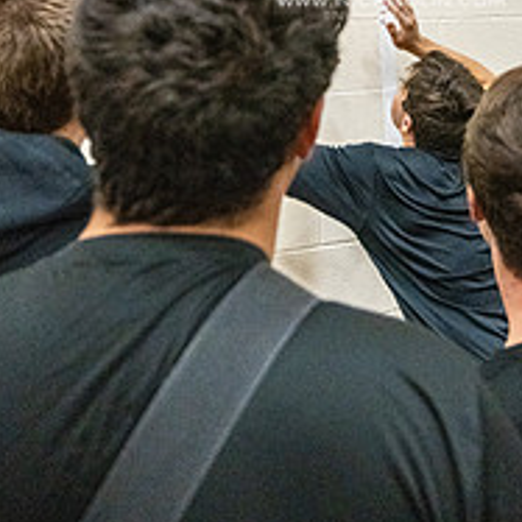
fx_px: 836
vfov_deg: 30.8
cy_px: -59
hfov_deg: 34.0
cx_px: 391
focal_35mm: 49
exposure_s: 1/800
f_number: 4
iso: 8000
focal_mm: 24
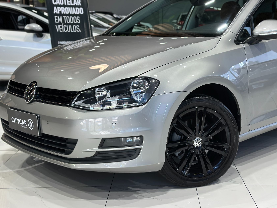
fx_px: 440
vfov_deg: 26.5
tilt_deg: -9.3
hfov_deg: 34.9
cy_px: 90
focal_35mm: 55
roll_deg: +1.2
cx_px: 147
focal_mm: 6.86
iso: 125
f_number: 1.78
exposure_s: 1/120
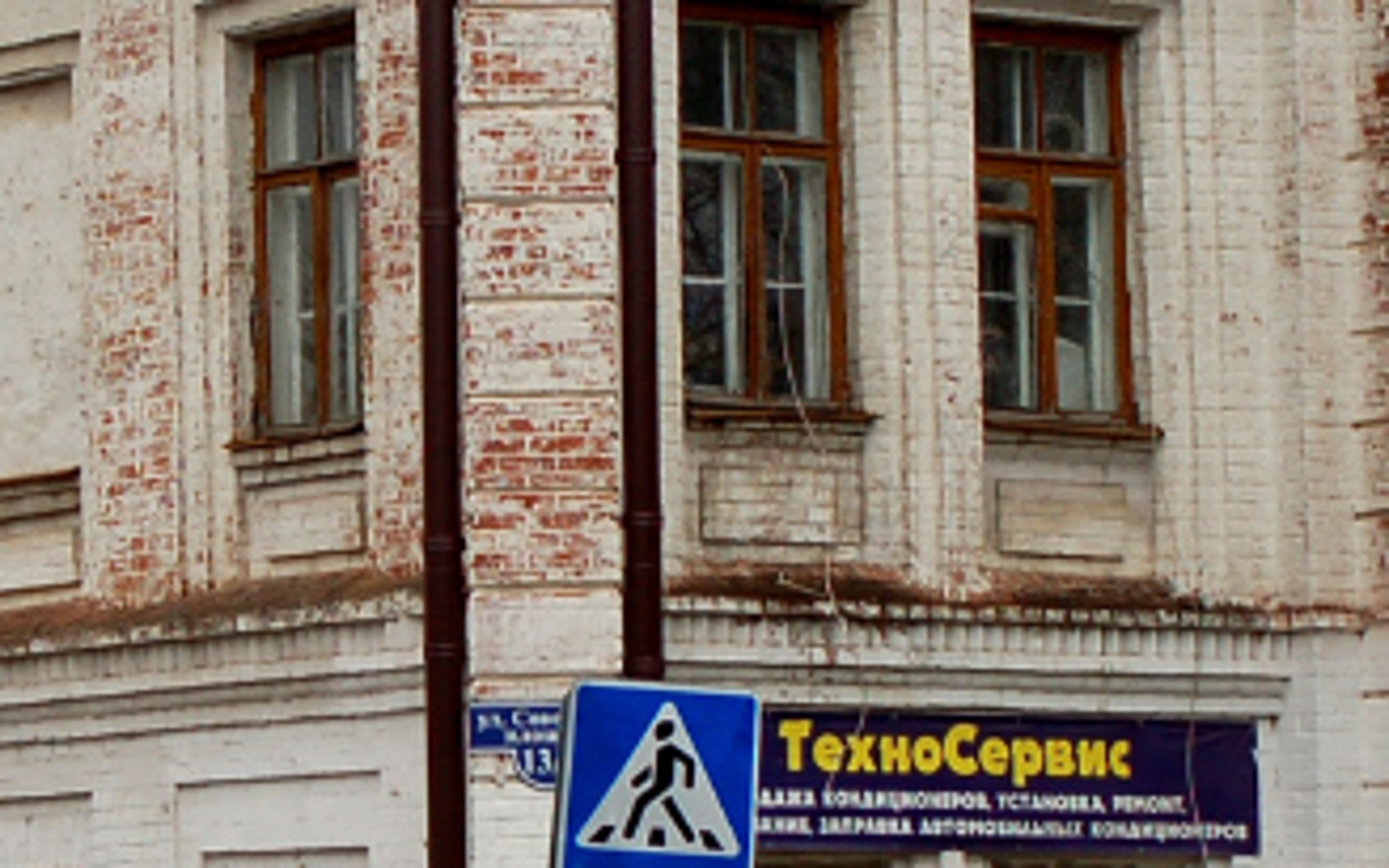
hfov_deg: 11.0
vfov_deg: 6.9
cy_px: 318
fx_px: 7192
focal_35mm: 190
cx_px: 322
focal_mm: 34
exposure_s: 1/125
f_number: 6.3
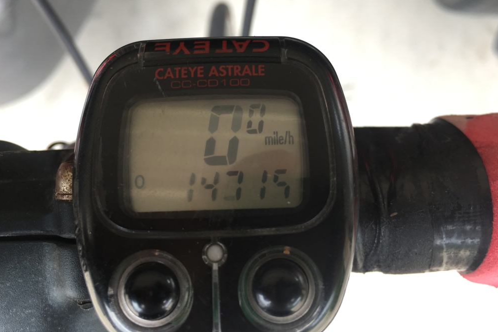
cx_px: 246
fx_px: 429
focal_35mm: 31
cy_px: 157
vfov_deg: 42.3
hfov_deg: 60.3
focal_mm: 4.15
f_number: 2.2
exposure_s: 1/60
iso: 32
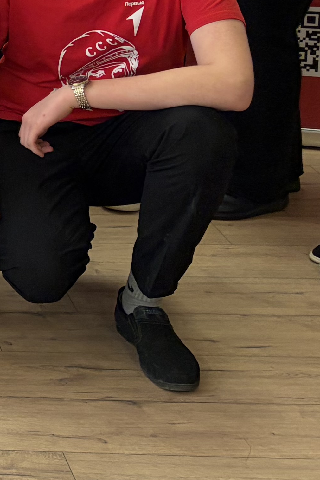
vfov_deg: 19.2
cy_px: -51
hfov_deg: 11.4
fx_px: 1359
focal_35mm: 102
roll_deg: +2.2
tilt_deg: -11.1
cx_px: -426
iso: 100
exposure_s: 1/50
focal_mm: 5.96
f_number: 1.6
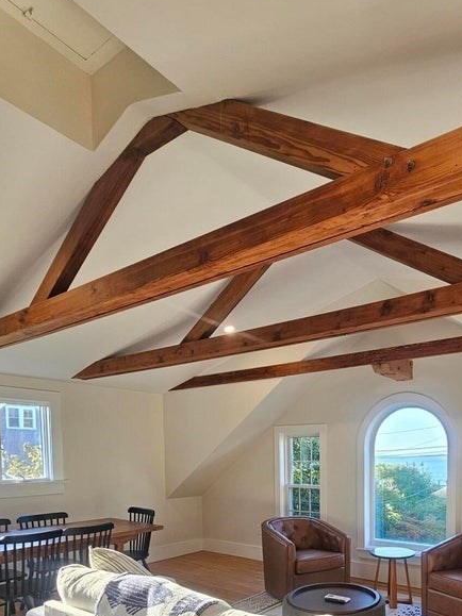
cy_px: 479
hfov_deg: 57.1
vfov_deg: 68.0
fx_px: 409
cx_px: 321
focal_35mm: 23
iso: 50
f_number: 2.2
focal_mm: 2.2
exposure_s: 1/60
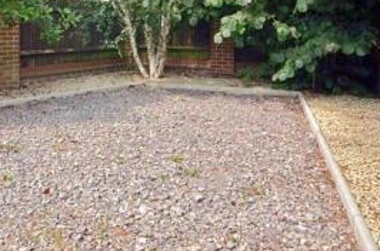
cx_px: 87
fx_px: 390
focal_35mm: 37
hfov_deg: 49.5
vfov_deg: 33.6
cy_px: 20
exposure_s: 1/50
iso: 400
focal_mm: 10
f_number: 18
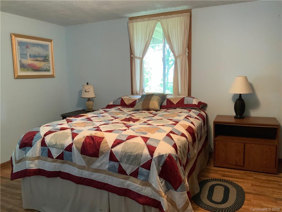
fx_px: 236
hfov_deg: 61.7
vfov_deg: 48.2
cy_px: 106
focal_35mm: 29
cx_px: 141
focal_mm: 3
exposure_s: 1/40
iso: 250
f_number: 1.8
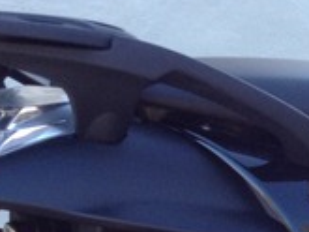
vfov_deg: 8.6
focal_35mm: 170
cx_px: 451
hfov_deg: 11.2
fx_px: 1519
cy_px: 292
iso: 64
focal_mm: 4.28
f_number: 2.4
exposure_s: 1/120
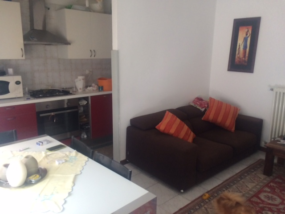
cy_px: 107
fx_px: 239
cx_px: 142
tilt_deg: -13.5
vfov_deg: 48.2
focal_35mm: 29
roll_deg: -0.6
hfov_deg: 61.7
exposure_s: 1/100
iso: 160
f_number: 2.2
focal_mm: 4.15
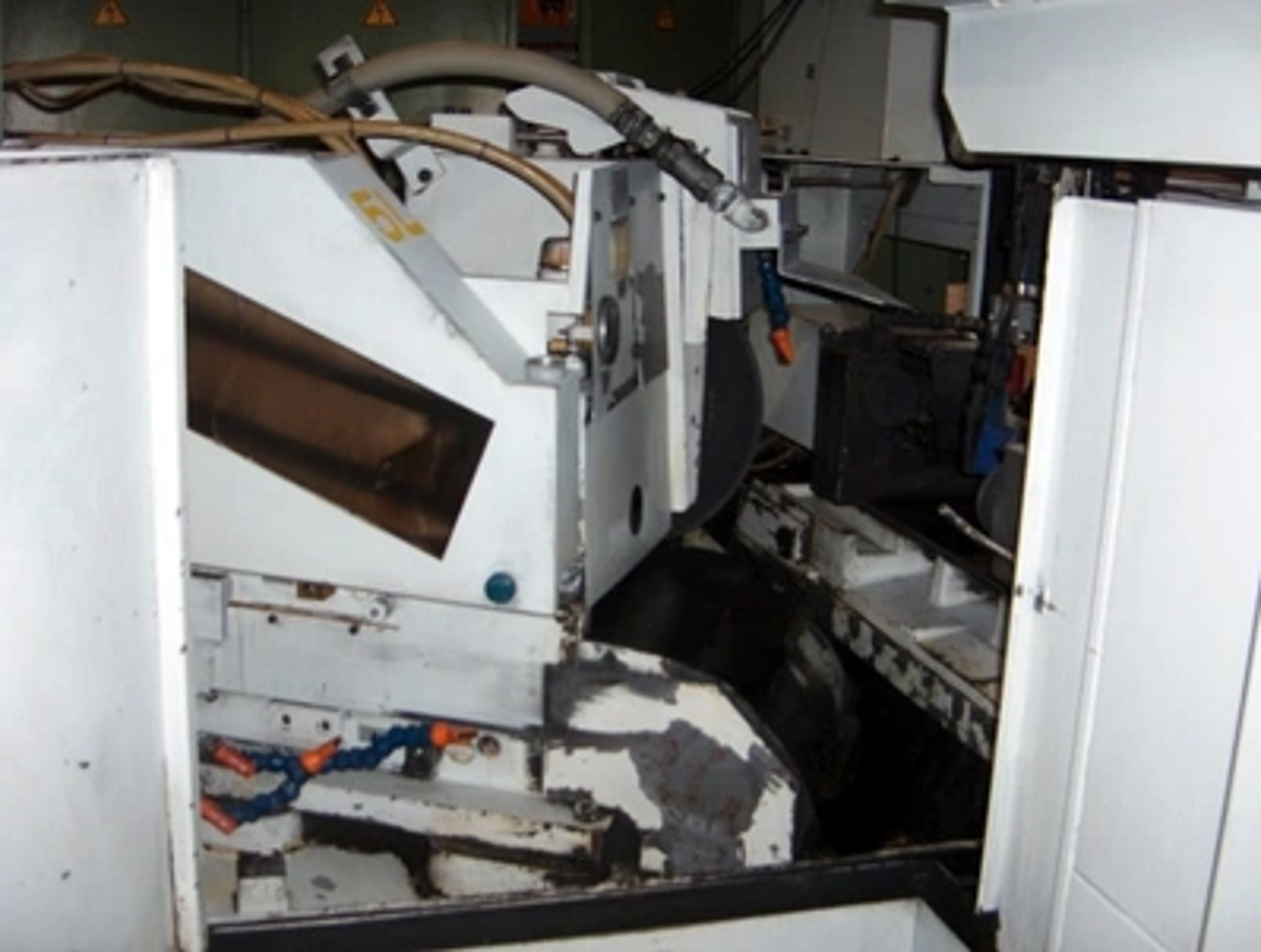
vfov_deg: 36.9
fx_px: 1424
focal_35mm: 39
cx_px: 630
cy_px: 476
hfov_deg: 47.8
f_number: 2.8
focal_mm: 8
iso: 100
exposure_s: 1/60
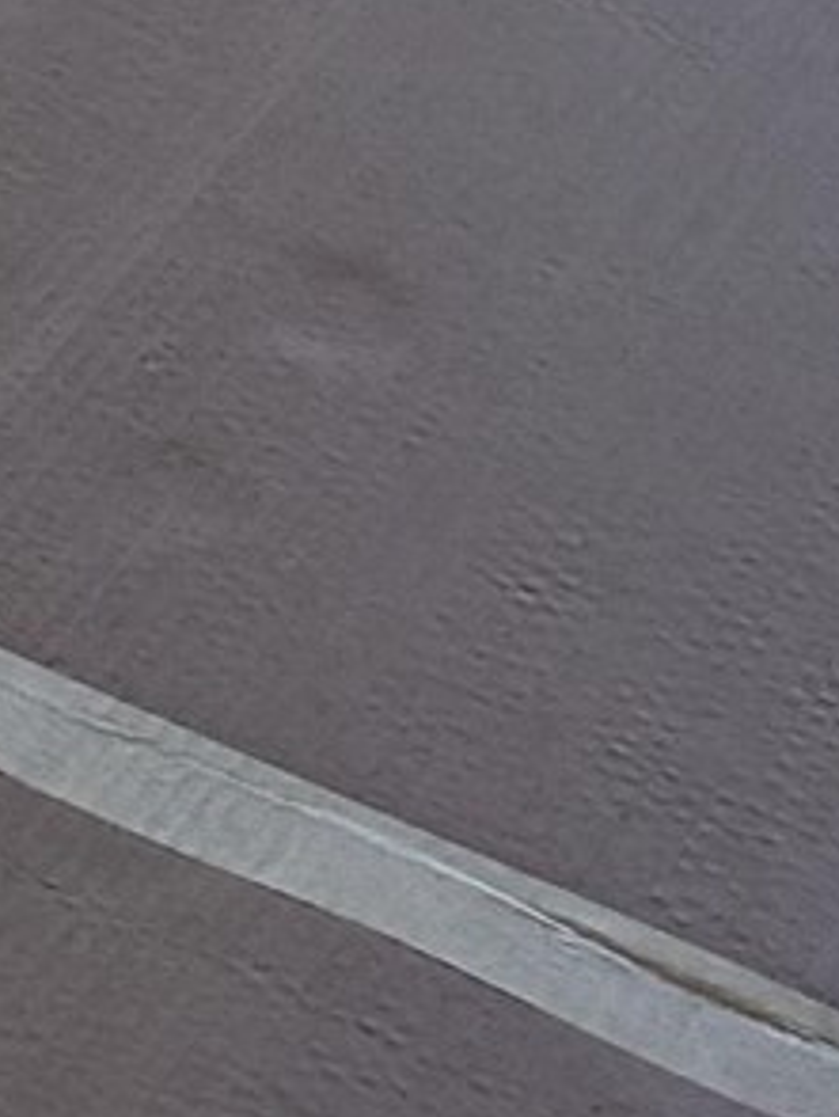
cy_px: -2906
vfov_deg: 8.0
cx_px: -869
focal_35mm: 188
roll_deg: +3.6
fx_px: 6067
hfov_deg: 7.6
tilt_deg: -5.7
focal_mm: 6.76
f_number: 1.78
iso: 200
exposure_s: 1/197
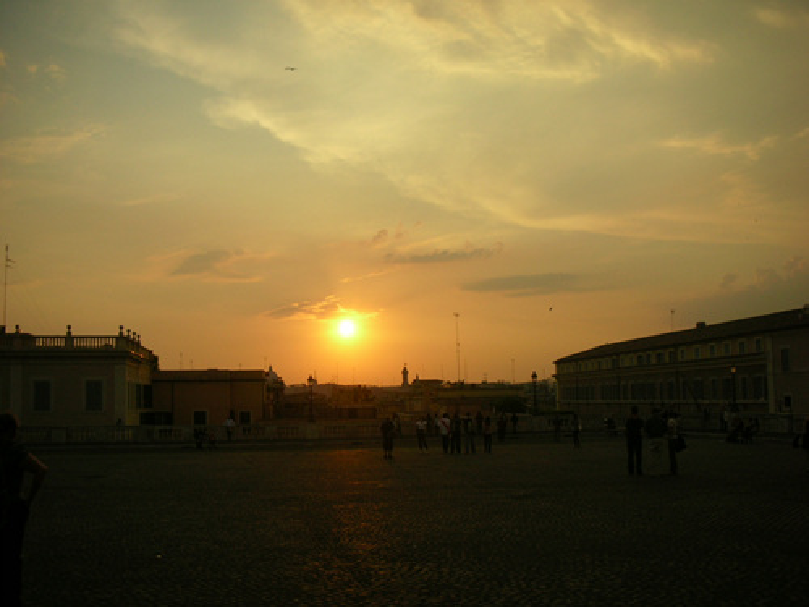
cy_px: 304
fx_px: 818
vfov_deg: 40.7
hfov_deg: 52.6
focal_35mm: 35
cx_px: 404
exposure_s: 1/127
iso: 50
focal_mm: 5.8
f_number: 8.5
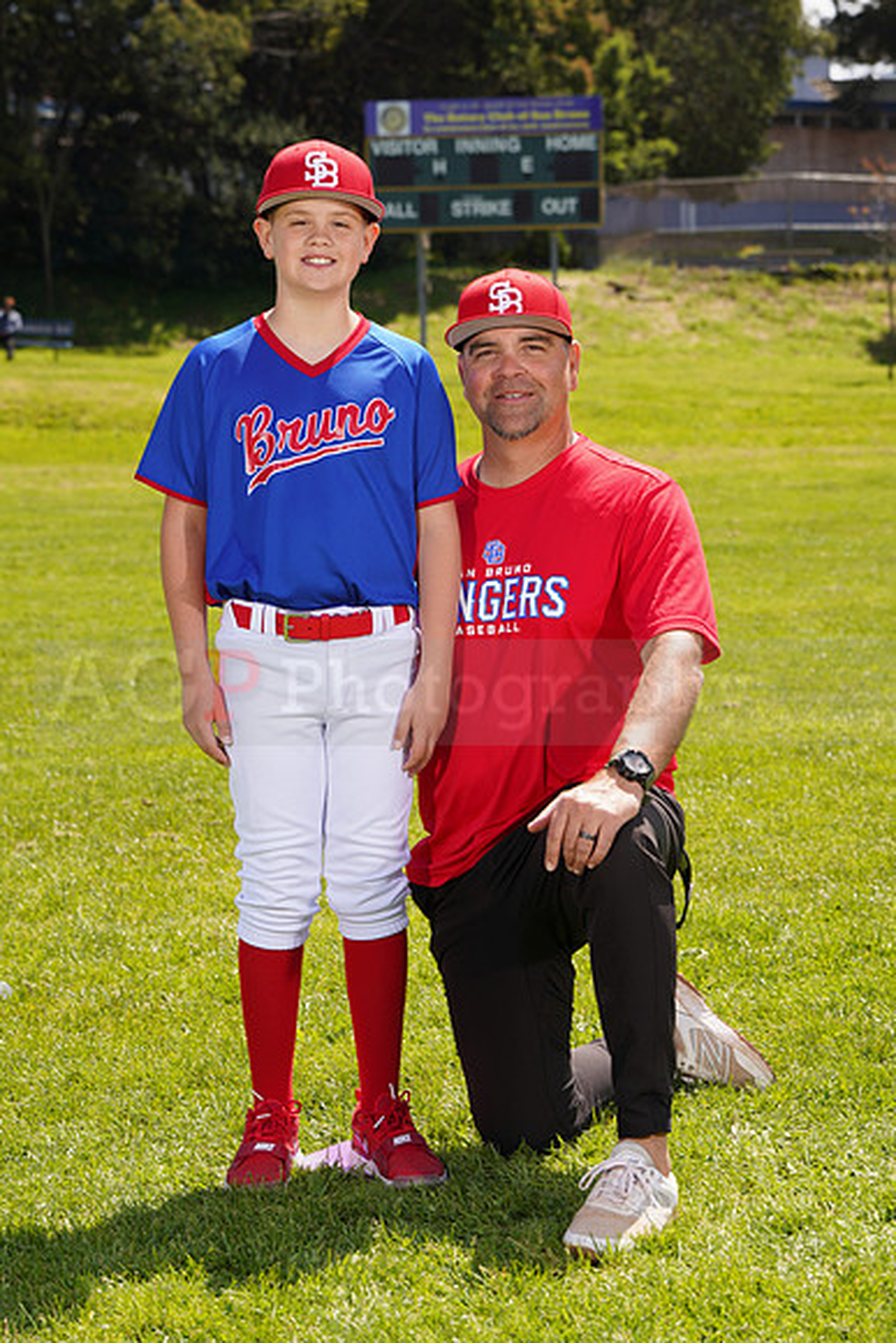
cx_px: 448
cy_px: 672
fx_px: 3731
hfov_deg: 13.7
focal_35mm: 100
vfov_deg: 20.4
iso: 100
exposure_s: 1/160
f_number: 9
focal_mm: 100
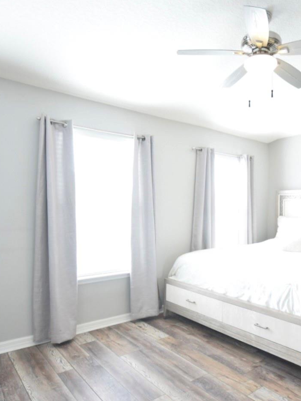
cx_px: 219
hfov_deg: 54.6
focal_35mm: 24
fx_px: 278
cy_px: 220
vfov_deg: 71.4
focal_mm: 10
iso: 1250
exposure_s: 1/60
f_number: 4
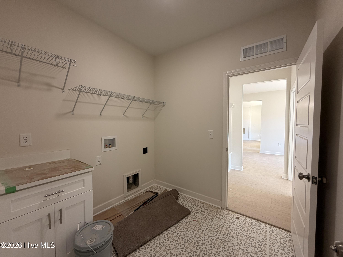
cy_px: 128
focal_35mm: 14
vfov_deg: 85.7
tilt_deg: -2.0
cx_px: 172
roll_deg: -0.4
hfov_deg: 102.1
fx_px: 139
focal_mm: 2.22
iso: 200
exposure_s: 1/120
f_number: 2.2
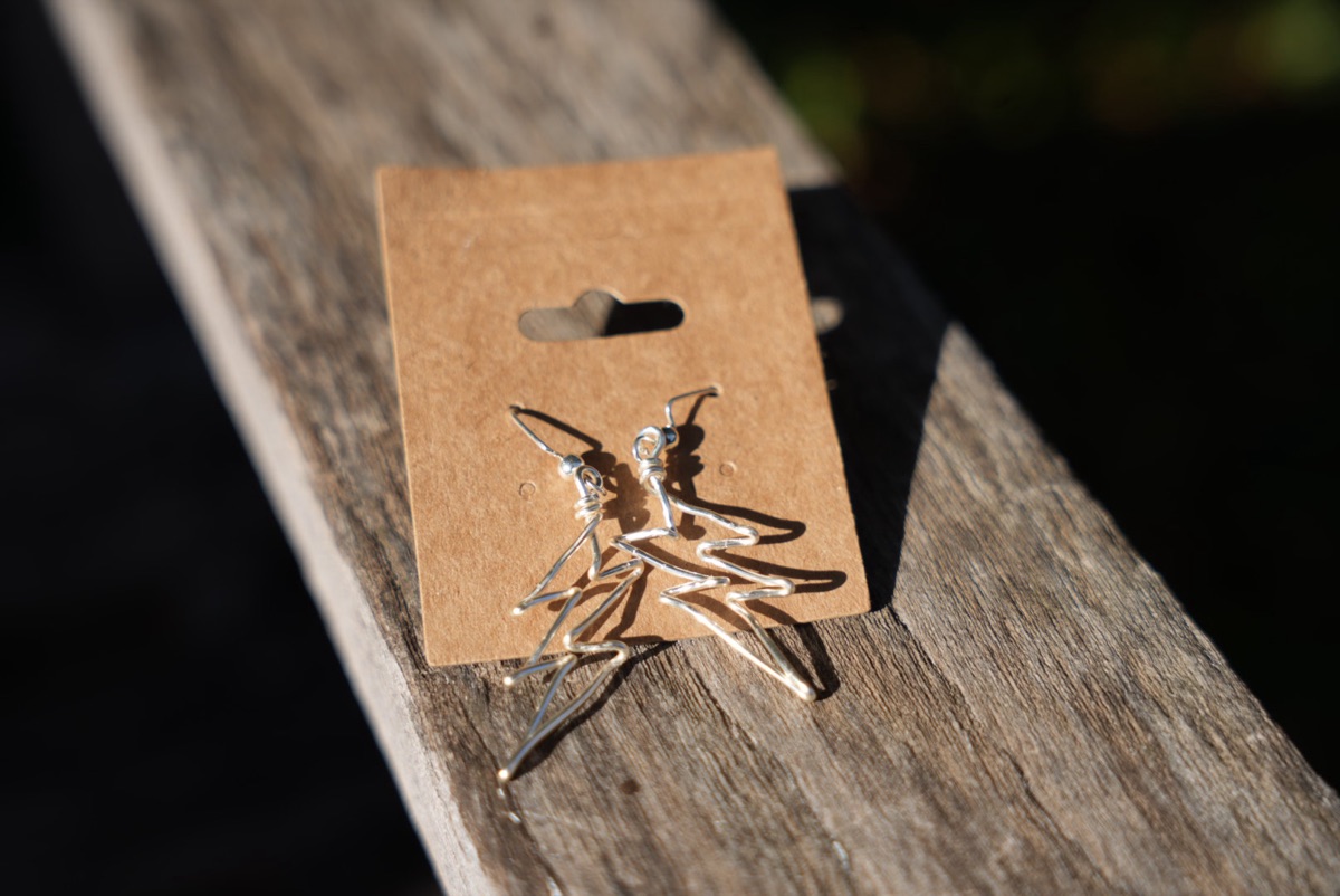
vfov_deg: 22.5
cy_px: 448
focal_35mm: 60
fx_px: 2250
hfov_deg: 33.2
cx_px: 670
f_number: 4.5
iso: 100
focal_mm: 60.4
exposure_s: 1/500
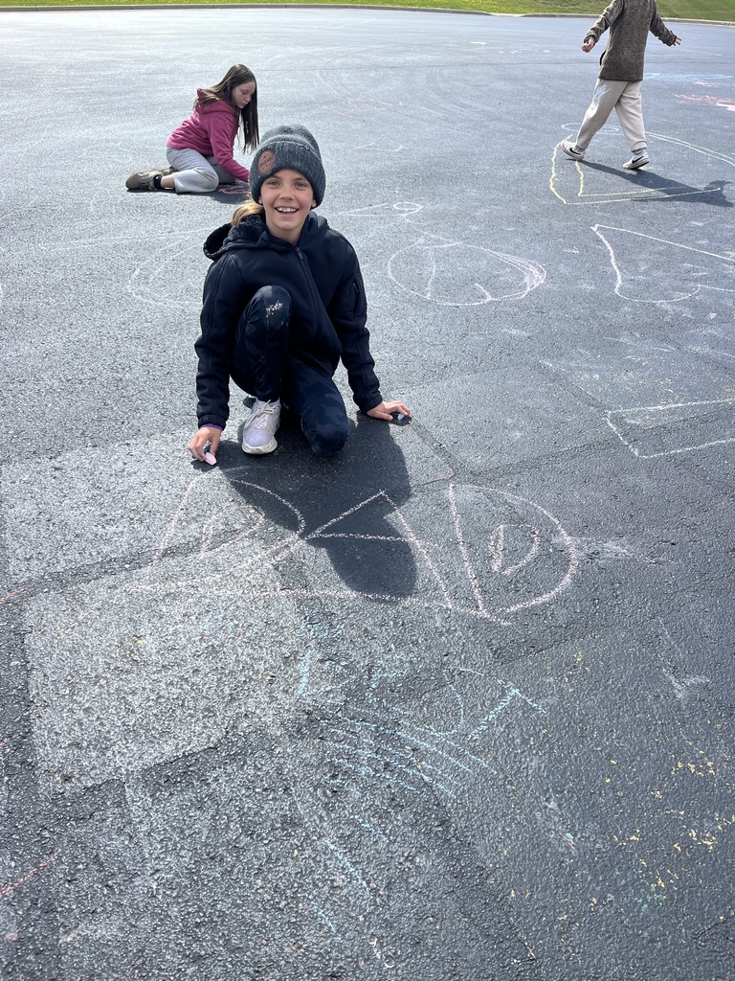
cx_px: 368
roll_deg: -1.2
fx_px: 736
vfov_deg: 67.3
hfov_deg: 53.1
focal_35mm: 26
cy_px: 490
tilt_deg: -34.5
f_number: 1.6
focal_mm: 5.1
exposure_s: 1/1672
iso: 50
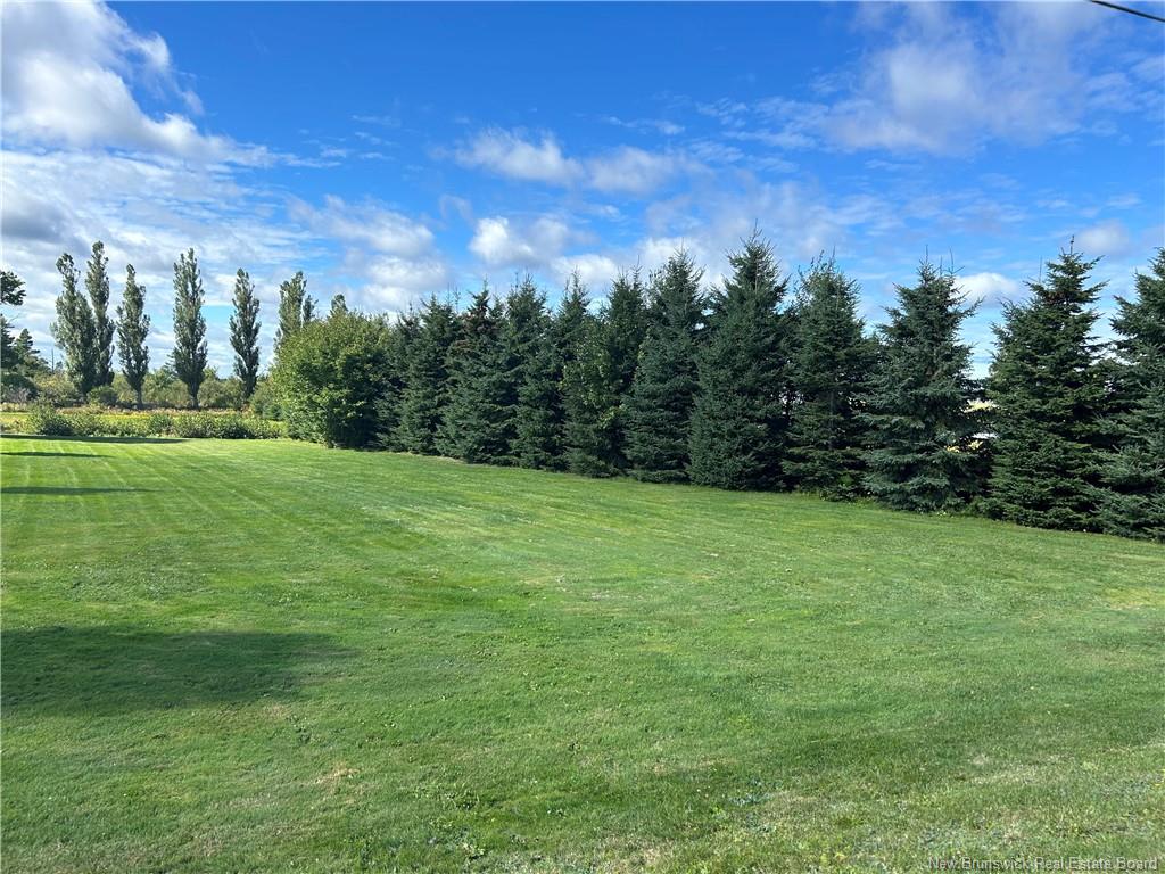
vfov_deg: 53.1
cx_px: 582
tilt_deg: -4.2
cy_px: 437
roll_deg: -2.4
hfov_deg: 67.3
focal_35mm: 26
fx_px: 875
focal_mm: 5.7
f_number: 1.5
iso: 50
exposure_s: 1/2915
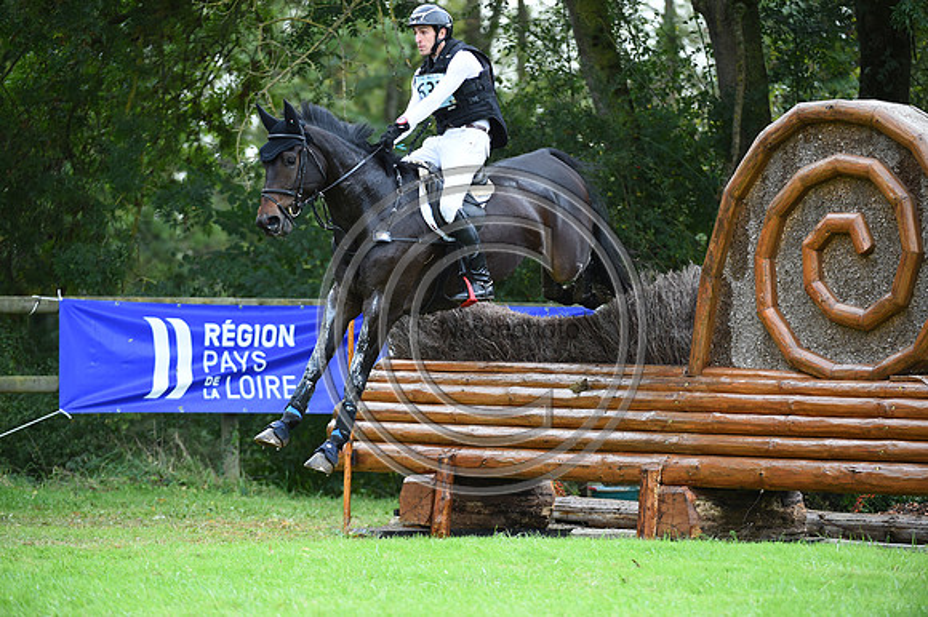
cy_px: 308
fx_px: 6441
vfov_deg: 5.5
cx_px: 464
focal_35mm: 250
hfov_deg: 8.2
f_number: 4.5
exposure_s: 1/1250
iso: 1250
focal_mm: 250
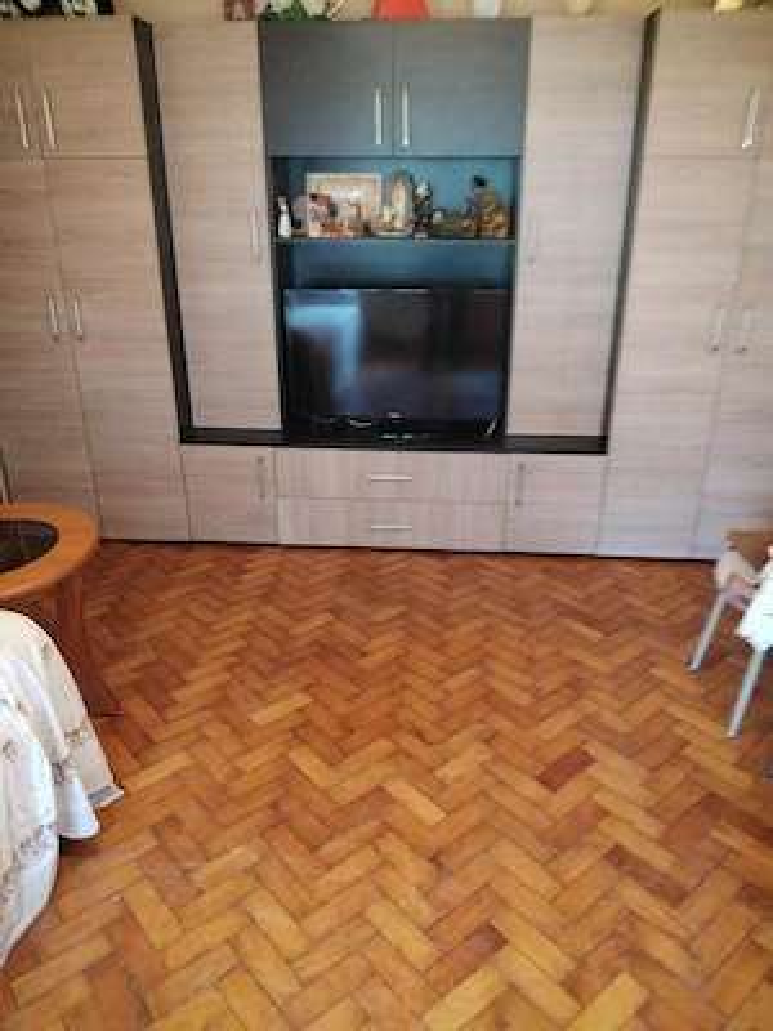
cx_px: 386
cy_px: 516
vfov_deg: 67.3
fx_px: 774
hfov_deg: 53.1
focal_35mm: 26
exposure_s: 1/25
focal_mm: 4.25
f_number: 1.8
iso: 742
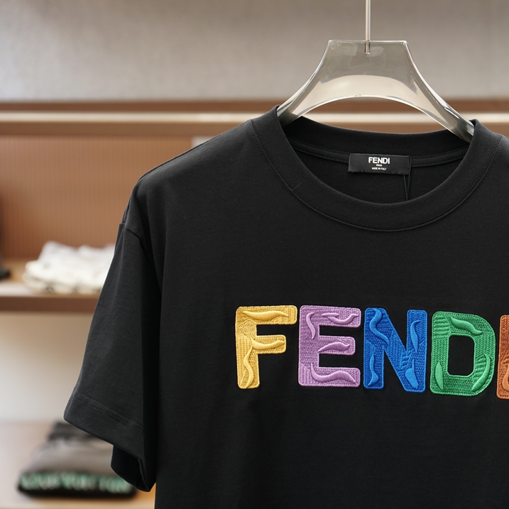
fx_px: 1757
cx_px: 371
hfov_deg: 16.4
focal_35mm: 106
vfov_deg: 16.5
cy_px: 254
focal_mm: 55
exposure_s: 1/125
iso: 320
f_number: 3.5
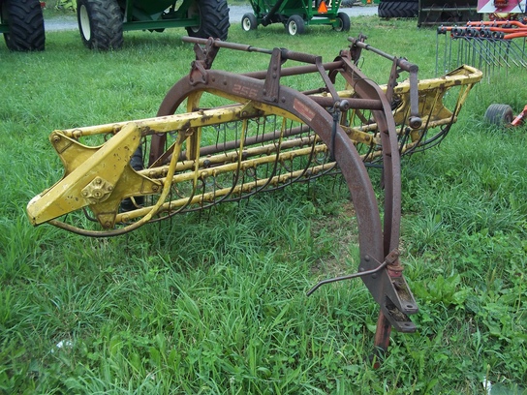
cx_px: 264
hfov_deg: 51.4
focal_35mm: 36
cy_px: 198
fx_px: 548
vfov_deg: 39.7
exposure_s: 1/80
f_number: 8
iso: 80
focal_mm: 6.5
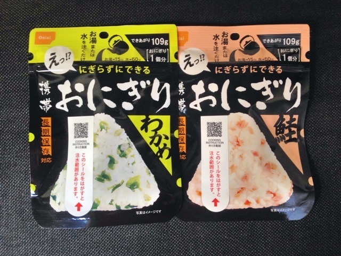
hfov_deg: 55.4
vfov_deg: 42.9
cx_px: 170
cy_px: 128
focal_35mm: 33
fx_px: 325
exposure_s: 1/20
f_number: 2.4
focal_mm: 4.12
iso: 125
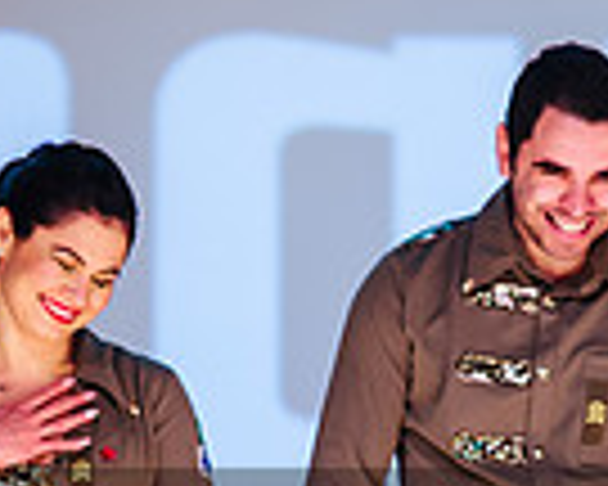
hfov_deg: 4.6
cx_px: 554
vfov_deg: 3.6
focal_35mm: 424
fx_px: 7630
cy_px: 644
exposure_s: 1/250
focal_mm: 105
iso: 800
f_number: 2
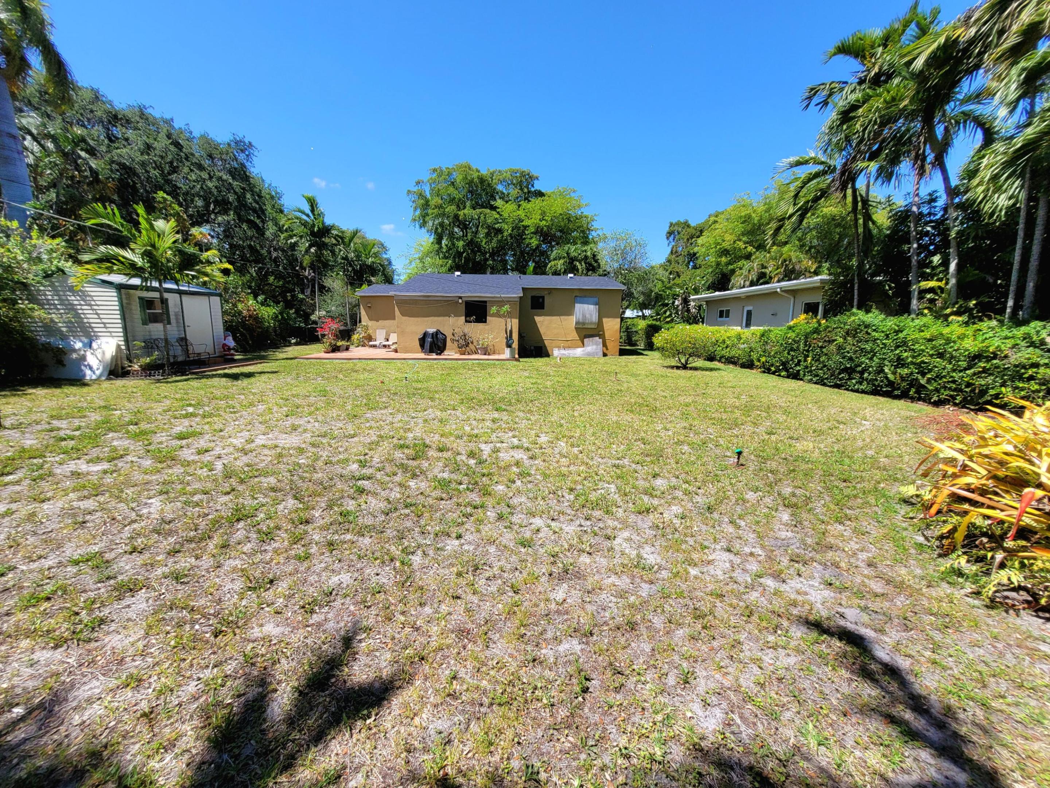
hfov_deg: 106.2
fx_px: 394
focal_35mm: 13
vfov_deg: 89.9
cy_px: 394
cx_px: 525
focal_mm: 1.74
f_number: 2.2
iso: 40
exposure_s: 1/1111
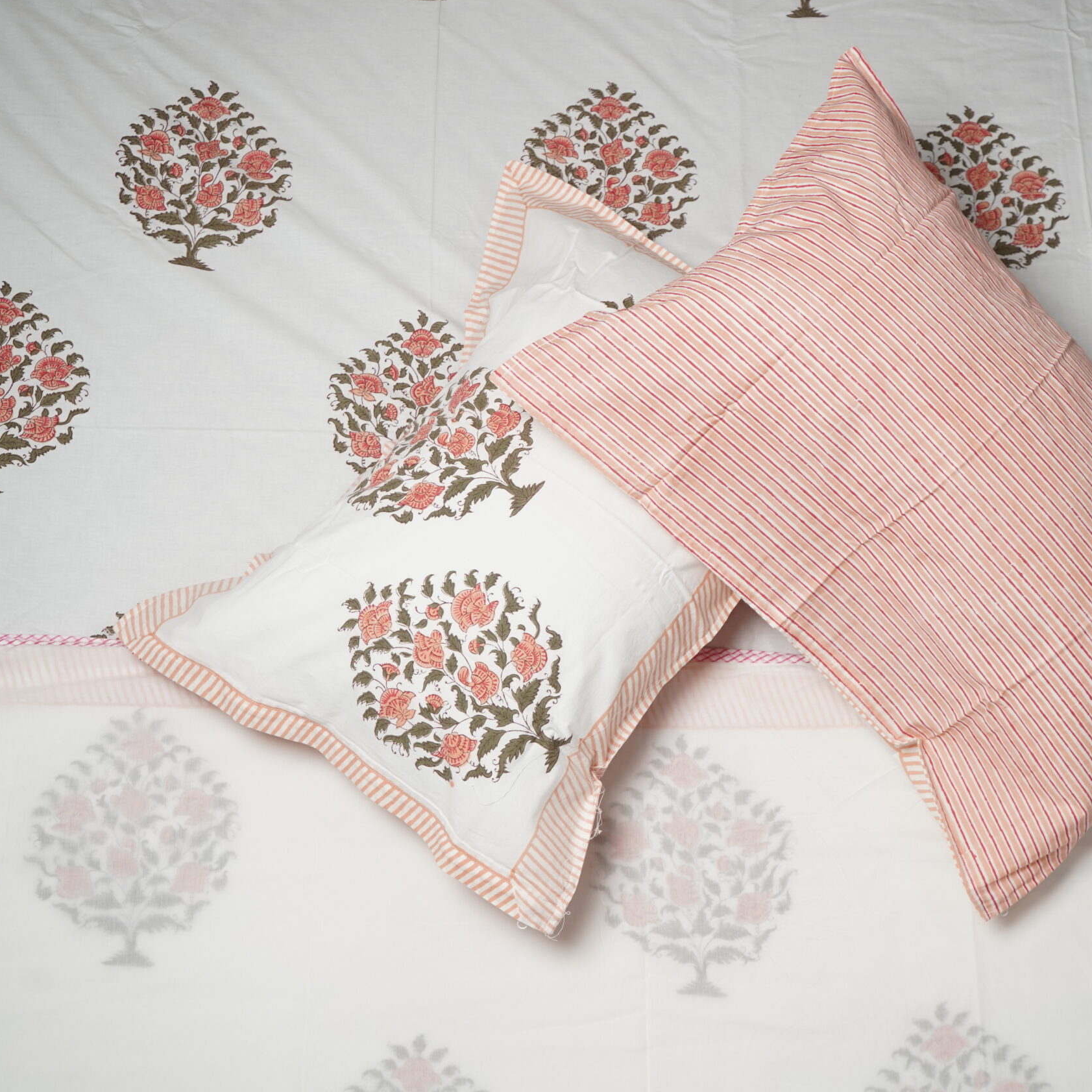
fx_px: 1892
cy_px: 551
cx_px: 677
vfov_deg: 32.2
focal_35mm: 53
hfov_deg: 32.1
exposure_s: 1/50
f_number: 5.6
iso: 250
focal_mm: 41
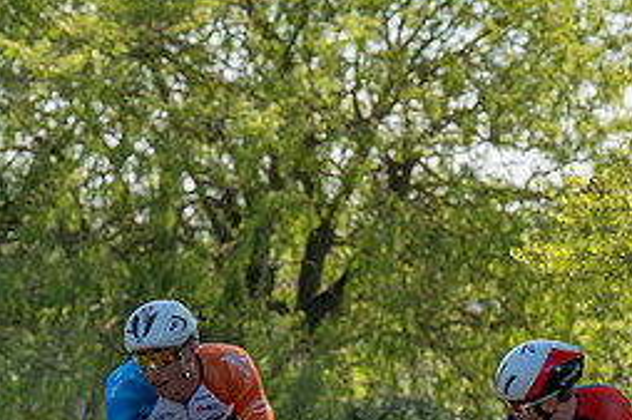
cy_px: 409
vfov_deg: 3.0
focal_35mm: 458
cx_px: 165
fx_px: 8035
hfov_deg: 4.5
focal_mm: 148
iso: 250
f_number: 5.6
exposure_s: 1/1000
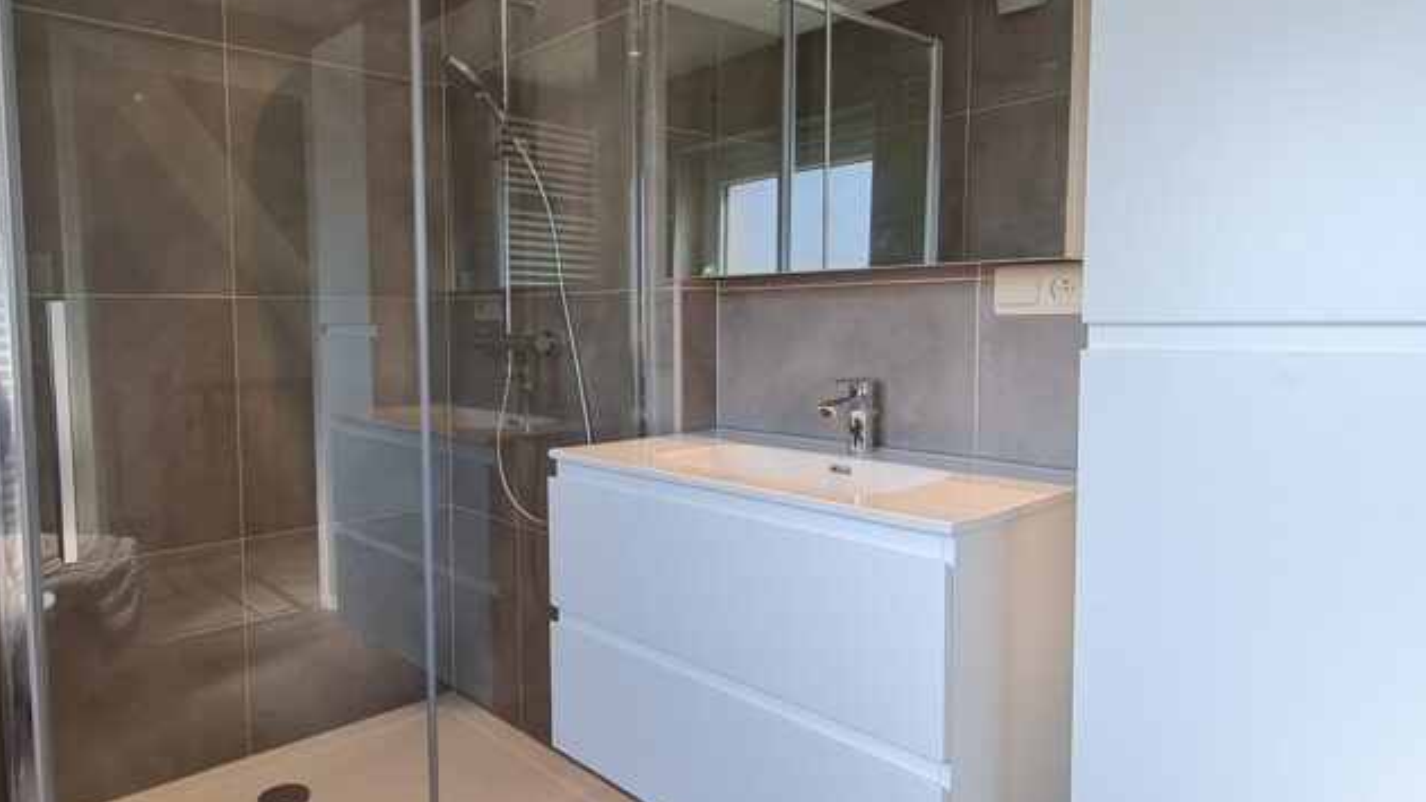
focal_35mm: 23
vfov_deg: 49.5
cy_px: 395
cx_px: 619
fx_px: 870
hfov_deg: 78.3
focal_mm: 1.74
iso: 50
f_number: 2.2
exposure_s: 1/100
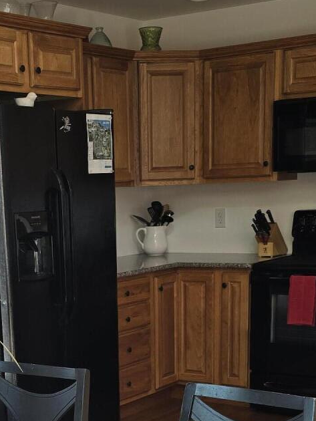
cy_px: 410
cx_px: 104
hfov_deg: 20.1
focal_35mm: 73
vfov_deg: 25.5
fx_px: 888
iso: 40
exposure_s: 1/180
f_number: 1.7
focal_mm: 6.3
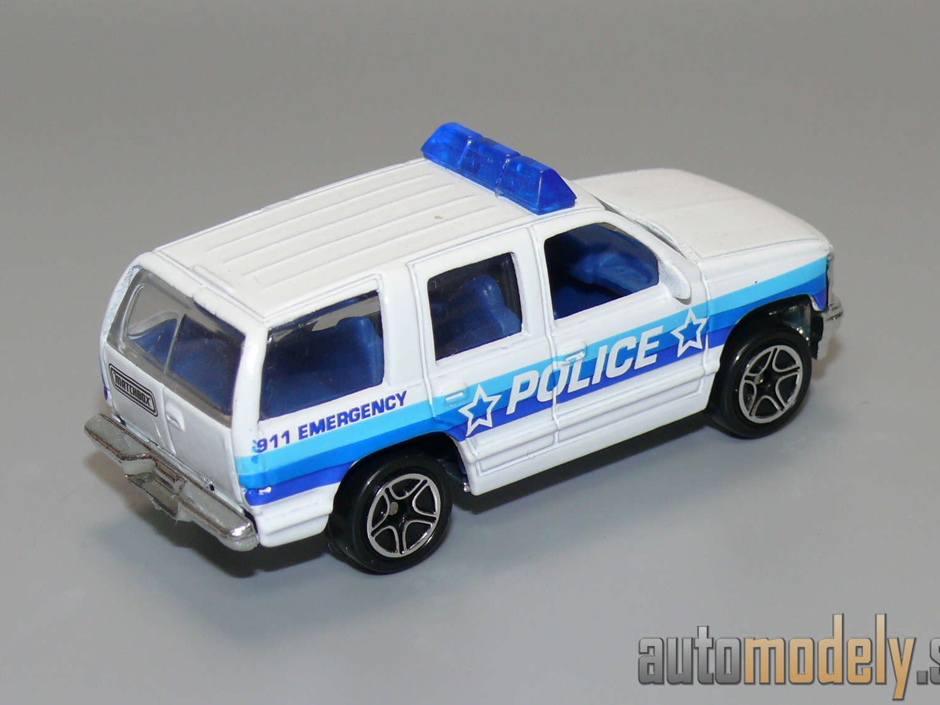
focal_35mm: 109
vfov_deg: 13.6
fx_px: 2960
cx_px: 495
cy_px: 335
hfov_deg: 18.0
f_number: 4
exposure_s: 1/30
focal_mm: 13.5
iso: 100
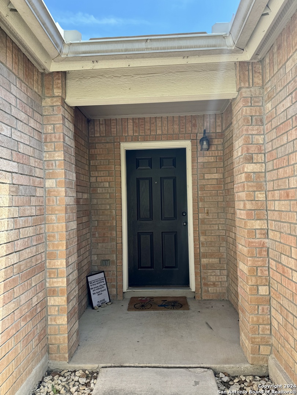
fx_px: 275
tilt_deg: +0.1
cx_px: 148
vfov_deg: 71.6
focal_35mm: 24
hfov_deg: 56.8
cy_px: 198
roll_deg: +1.6
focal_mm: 6.76
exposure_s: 1/503
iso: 80
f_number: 1.78
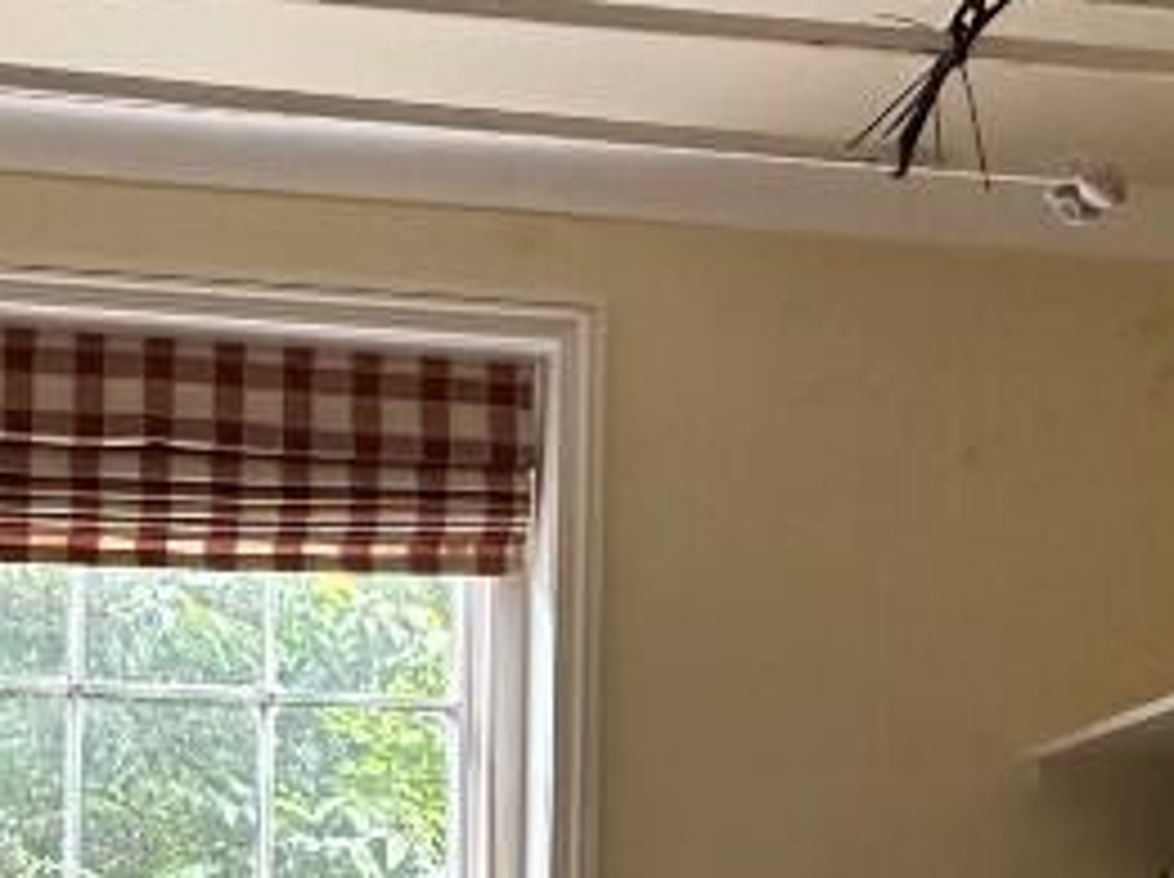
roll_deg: -0.9
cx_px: 67
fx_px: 1863
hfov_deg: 32.8
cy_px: 1202
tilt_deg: -0.8
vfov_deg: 22.9
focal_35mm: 55
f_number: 2.2
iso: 320
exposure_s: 1/99
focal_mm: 2.22
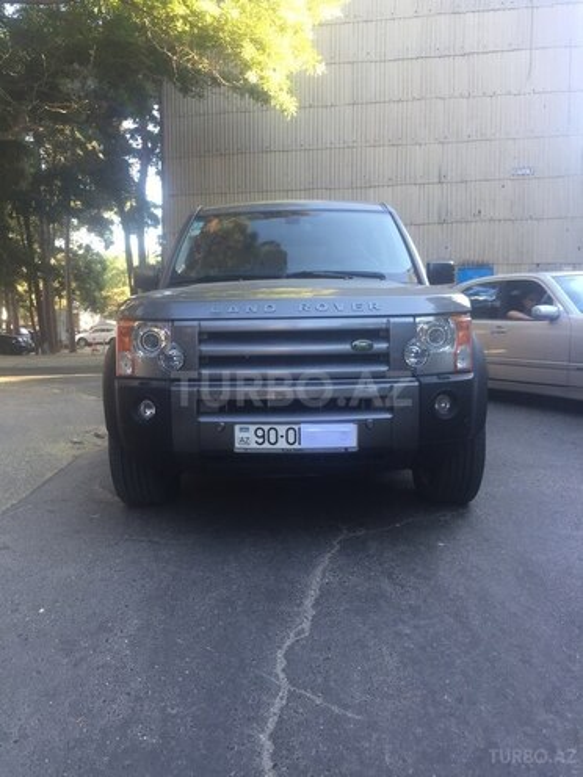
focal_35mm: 29
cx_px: 292
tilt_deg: -4.9
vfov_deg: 61.7
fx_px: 651
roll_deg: +0.6
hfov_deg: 48.2
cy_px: 388
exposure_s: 1/100
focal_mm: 4.15
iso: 50
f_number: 2.2
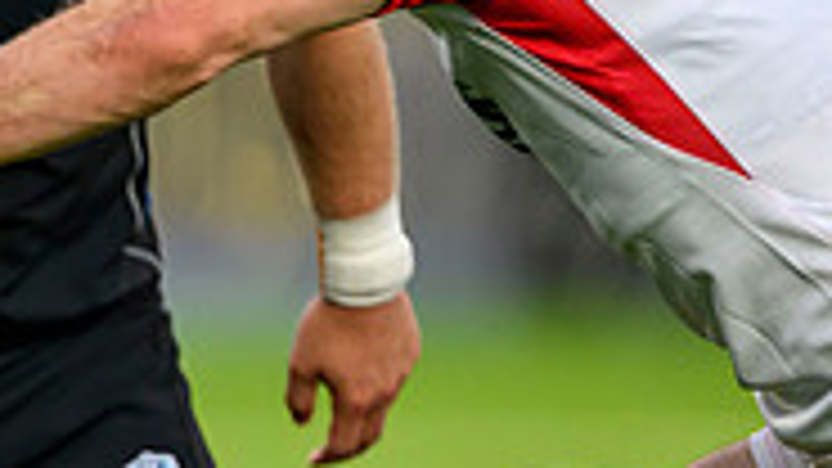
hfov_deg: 1.4
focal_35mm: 1589
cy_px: 597
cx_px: -738
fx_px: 35050
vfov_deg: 0.8
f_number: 3.2
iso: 2000
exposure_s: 1/2500
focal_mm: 400
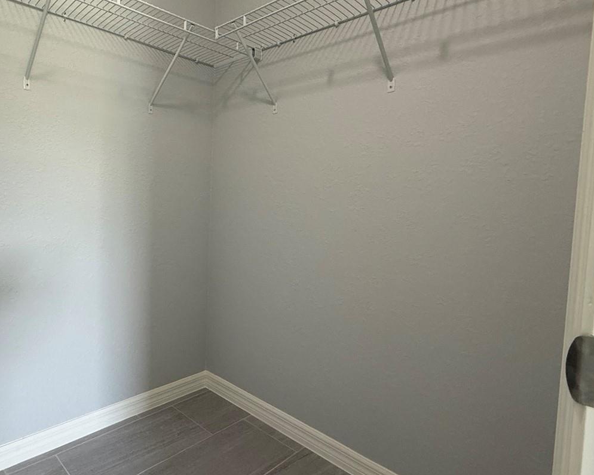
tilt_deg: -3.7
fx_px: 387
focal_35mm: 22
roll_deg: -1.7
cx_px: 191
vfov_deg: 63.1
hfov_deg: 72.4
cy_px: 225
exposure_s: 1/120
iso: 400
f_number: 2.2
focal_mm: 2.22
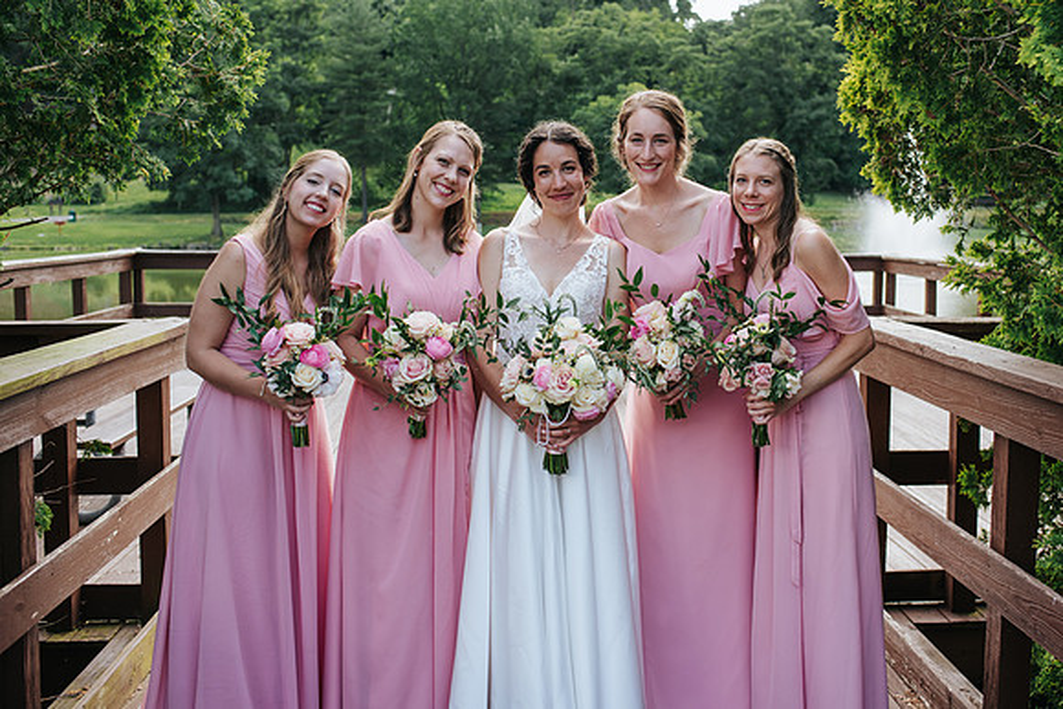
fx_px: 1202
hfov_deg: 47.5
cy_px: 298
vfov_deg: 32.8
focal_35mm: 41
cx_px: 616
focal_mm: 35
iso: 400
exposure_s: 1/1000
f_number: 3.2
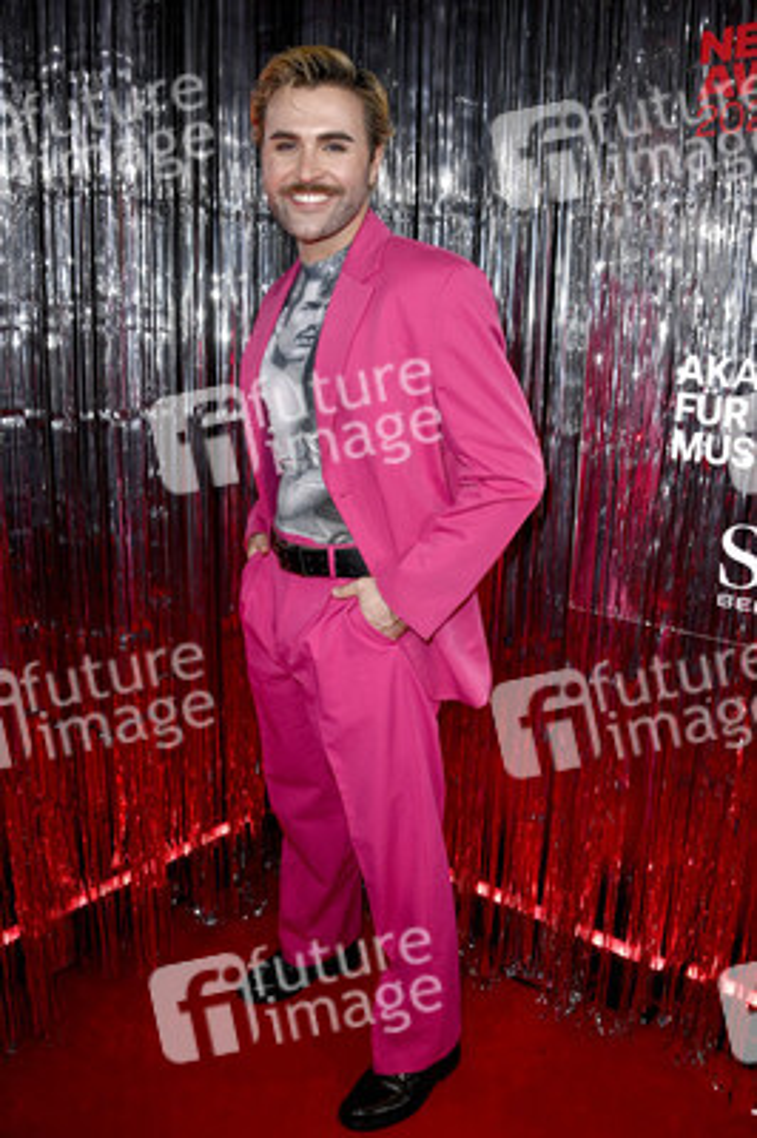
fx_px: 885
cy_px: 569
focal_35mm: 28
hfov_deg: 46.3
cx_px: 378
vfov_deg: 65.5
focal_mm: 28
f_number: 5.6
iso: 1250
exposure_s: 1/250
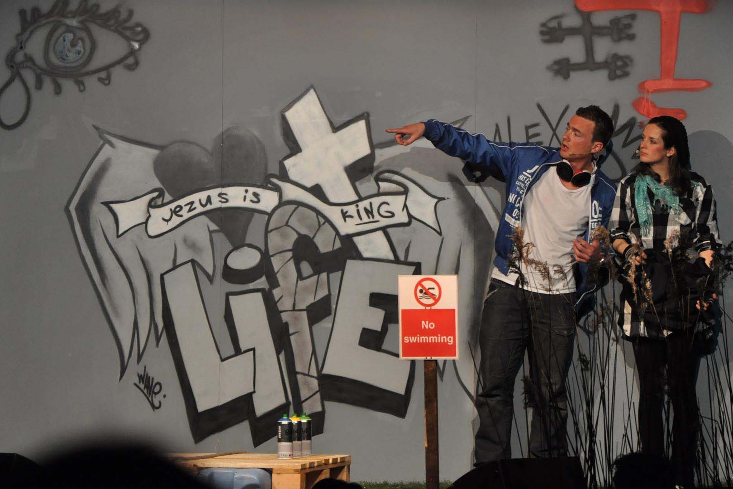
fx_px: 3207
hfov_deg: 13.0
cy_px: 244
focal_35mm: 158
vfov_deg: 8.7
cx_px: 366
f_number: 5.6
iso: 900
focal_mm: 105
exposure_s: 1/40
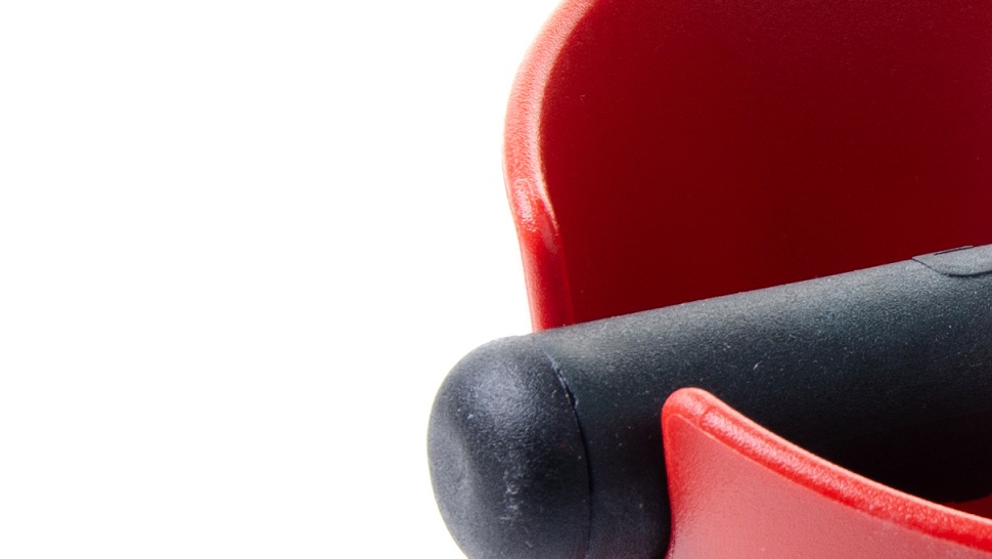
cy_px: 620
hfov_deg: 7.0
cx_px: 1083
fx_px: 8050
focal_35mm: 306
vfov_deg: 4.0
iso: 100
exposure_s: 1/160
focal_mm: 48
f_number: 7.1
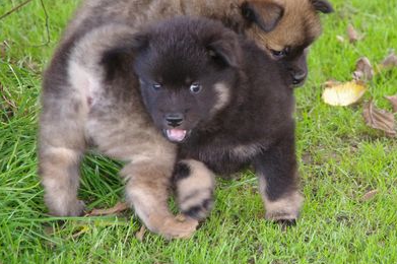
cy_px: 104
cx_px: 267
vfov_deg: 4.5
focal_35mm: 305
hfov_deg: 6.8
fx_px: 3361
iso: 1600
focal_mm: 133
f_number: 5.6
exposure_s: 1/200
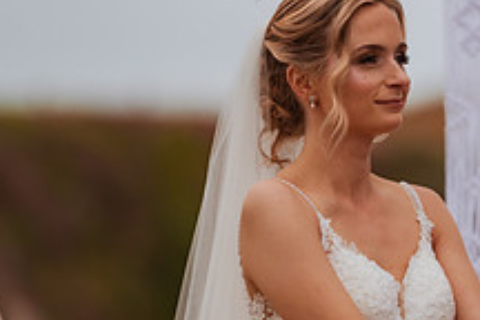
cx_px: 507
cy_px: 151
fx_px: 4826
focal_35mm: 362
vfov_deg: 3.8
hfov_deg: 5.7
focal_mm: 135
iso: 500
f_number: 1.8
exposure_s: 1/4000
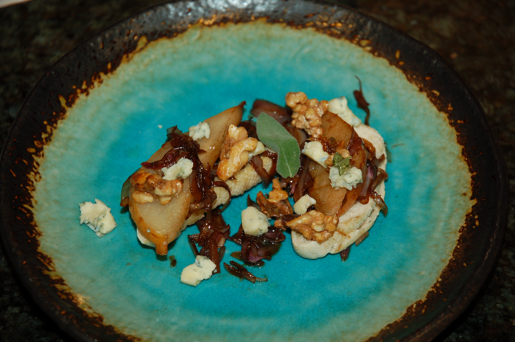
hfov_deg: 19.5
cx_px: 258
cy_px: 171
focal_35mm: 105
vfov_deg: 13.0
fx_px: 1501
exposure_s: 1/60
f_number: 4.5
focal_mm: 70
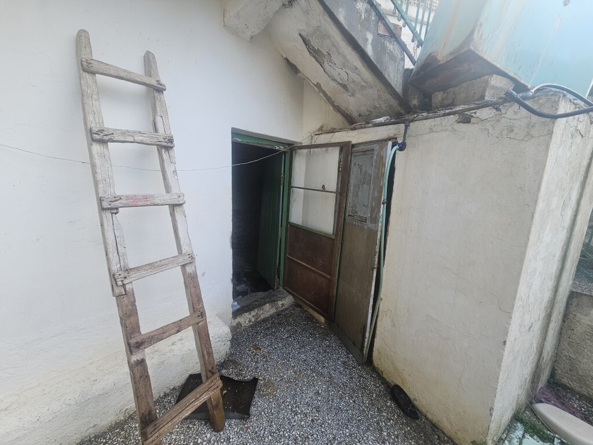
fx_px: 223
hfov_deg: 106.2
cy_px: 222
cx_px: 296
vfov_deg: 89.9
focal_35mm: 13
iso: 50
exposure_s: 1/120
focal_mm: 2.2
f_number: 2.2
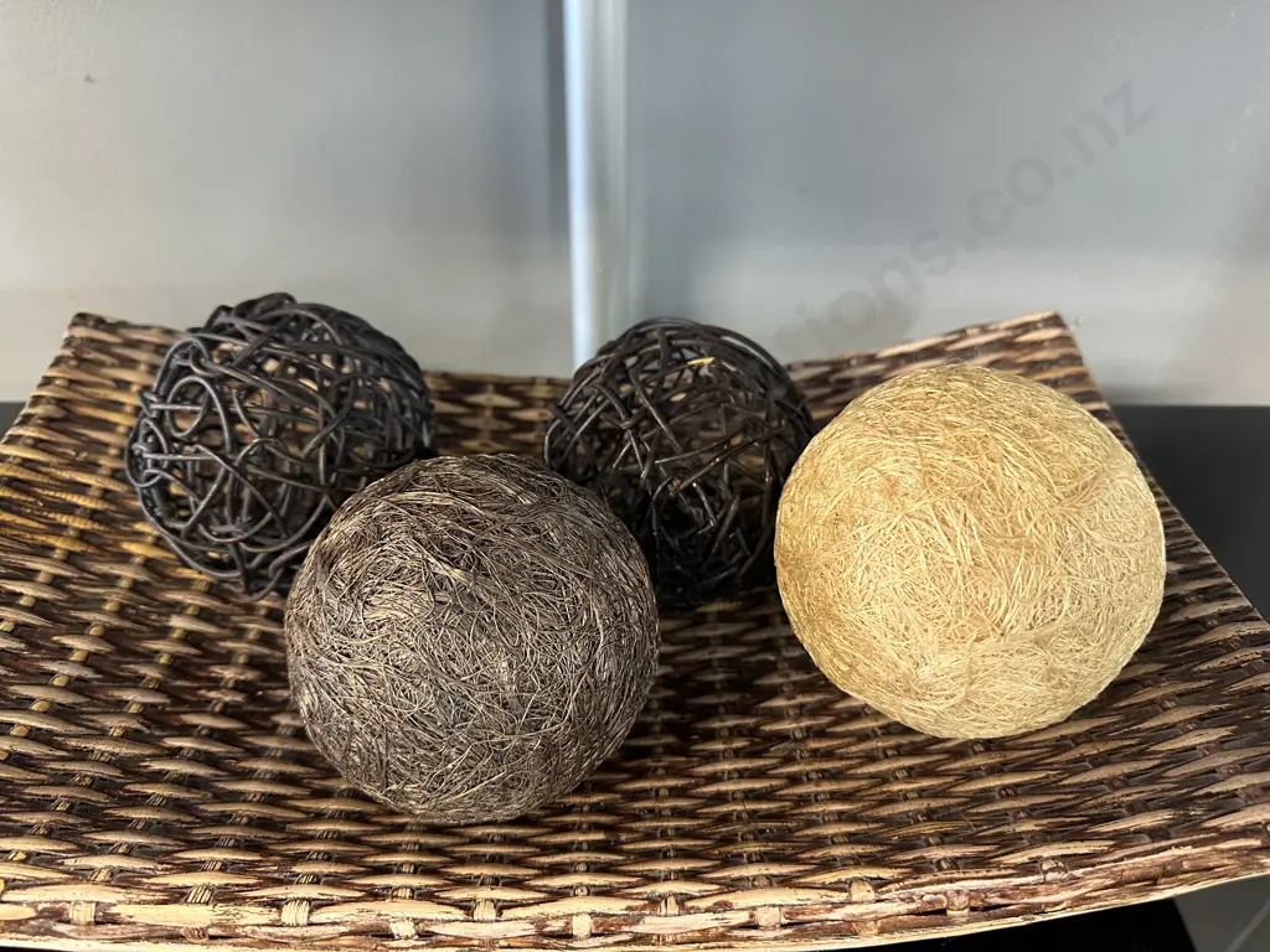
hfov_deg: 71.6
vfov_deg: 56.8
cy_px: 476
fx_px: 881
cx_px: 635
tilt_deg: -39.9
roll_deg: -1.5
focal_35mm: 24
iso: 400
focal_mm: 6.86
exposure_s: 1/50
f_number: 1.78
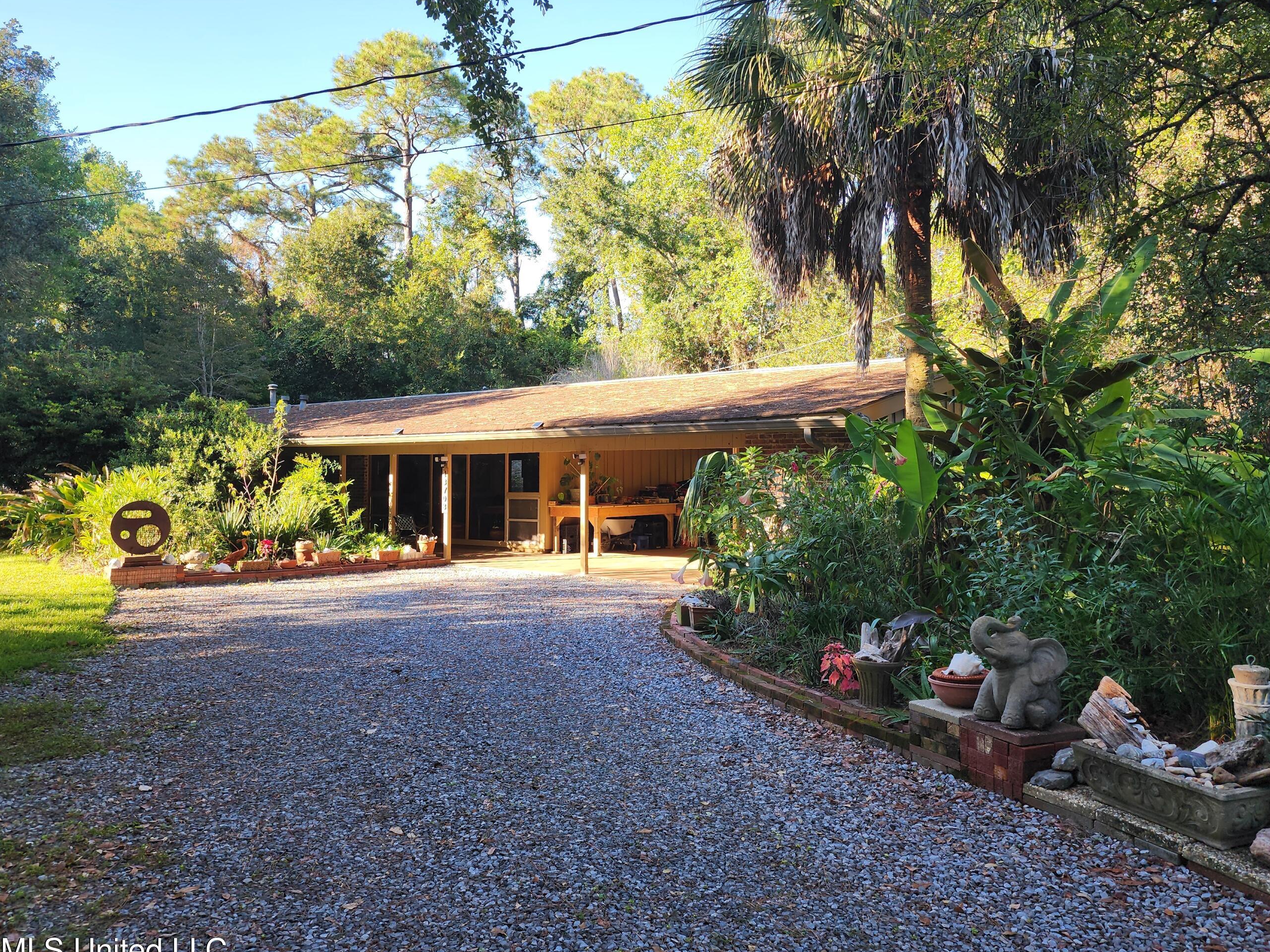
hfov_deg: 65.3
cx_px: 641
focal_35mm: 27
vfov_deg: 51.3
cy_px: 442
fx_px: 991
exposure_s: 1/180
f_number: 1.8
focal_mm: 6.4
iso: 25
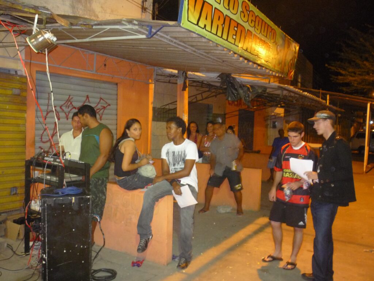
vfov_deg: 44.2
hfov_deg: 56.8
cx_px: 187
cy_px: 140
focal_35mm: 32
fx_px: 346
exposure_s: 1/8
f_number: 3.3
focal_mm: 5.2
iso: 400
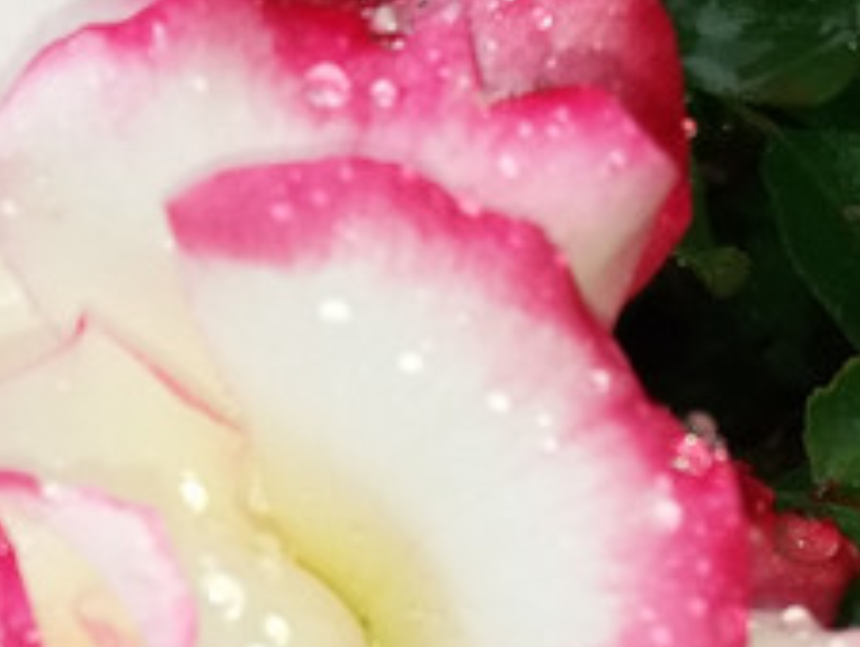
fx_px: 3283
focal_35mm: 132
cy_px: 731
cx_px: 839
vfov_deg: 11.1
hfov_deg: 14.7
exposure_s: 1/564
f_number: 1.9
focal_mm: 3.7
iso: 64
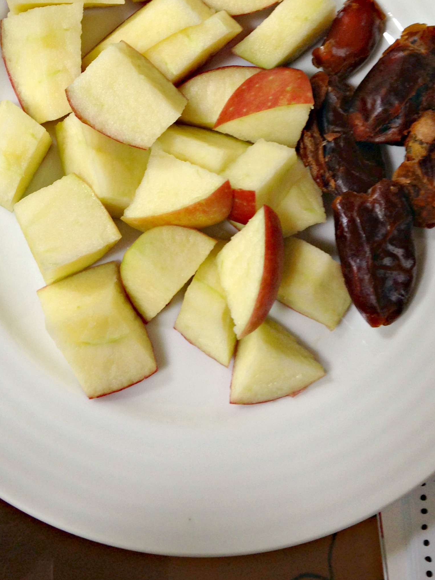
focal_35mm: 51
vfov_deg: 36.6
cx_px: 197
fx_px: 855
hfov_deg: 28.5
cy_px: 144
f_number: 2.4
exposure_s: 1/20
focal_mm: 4.12
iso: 64
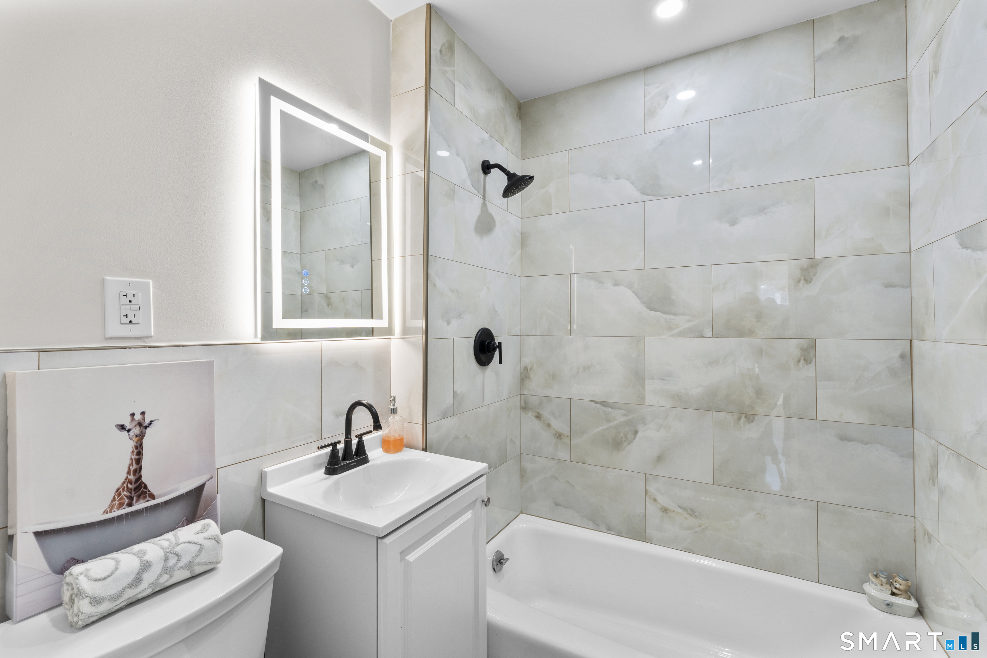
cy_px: 329
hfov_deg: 104.3
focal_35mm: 14
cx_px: 494
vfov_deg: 81.2
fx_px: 384
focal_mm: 14
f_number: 8
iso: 100
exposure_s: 1/1.25
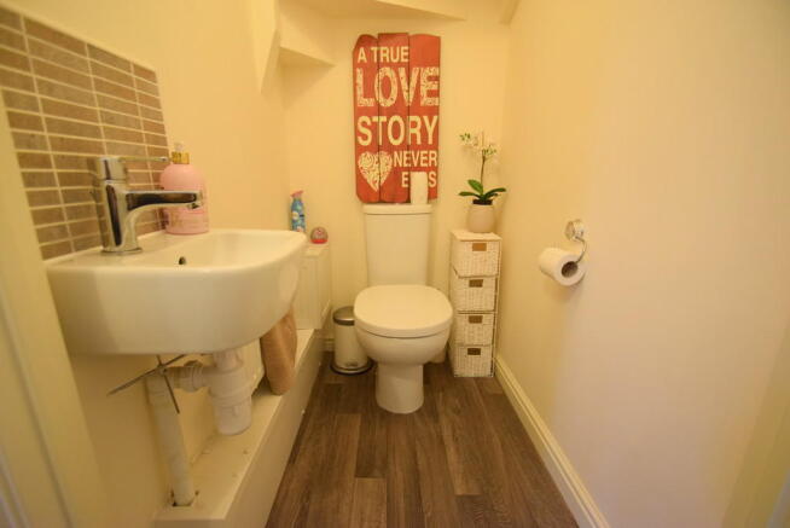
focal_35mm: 15
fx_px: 329
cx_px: 395
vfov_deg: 77.4
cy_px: 264
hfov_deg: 100.4
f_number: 3.5
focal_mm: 10
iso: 1400
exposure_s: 1/60
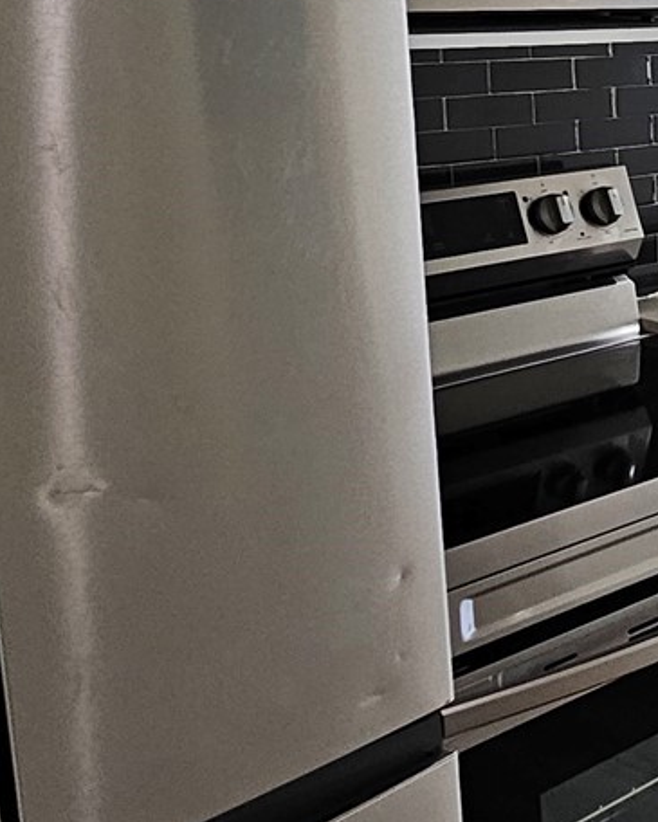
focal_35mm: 57
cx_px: 979
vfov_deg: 32.5
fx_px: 1387
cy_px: 233
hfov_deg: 22.2
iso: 100
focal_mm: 2.2
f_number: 2.2
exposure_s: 1/60
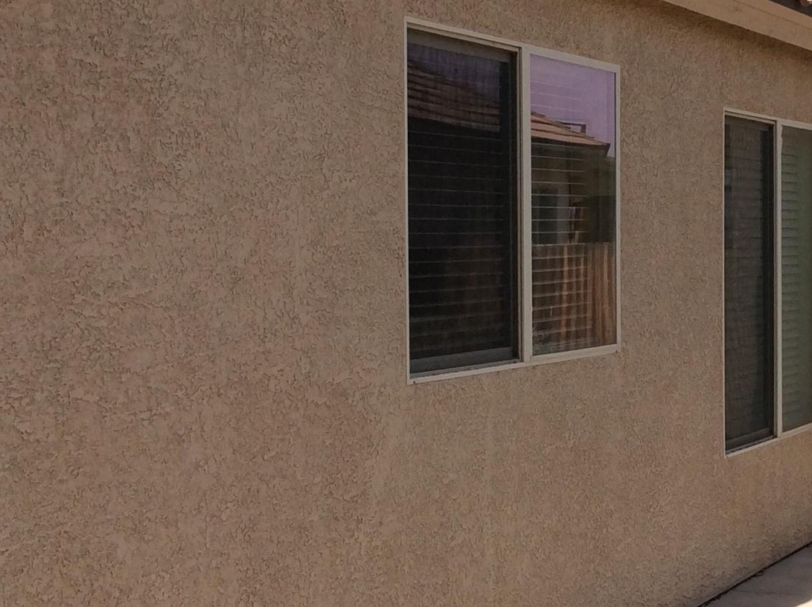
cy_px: 267
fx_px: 1780
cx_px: 818
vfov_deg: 19.3
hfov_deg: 24.5
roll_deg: -1.8
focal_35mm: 76
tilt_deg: -1.4
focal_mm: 3.3
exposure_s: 1/1395
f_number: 2.4
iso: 32
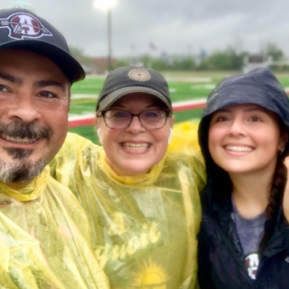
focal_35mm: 45
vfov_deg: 37.5
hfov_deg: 37.6
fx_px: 425
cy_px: 132
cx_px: 146
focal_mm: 2.87
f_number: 2.2
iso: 64
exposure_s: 1/102
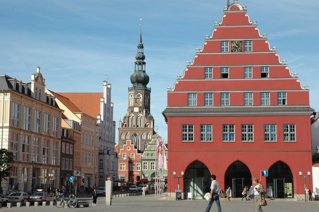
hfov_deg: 30.6
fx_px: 584
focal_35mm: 66
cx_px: 160
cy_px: 106
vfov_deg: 20.6
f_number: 9
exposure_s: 1/320
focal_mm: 44
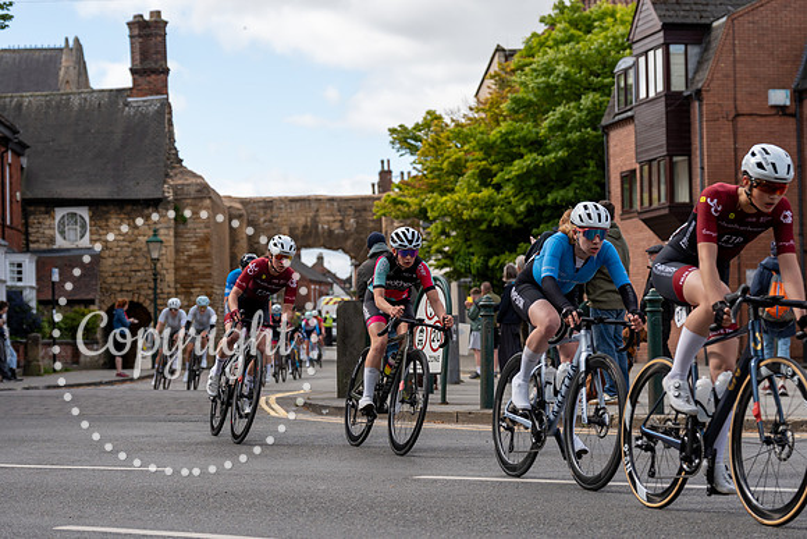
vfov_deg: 16.9
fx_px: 1816
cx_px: 404
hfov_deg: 25.1
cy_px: 270
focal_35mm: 81
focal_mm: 81
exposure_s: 1/1000
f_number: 4
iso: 200
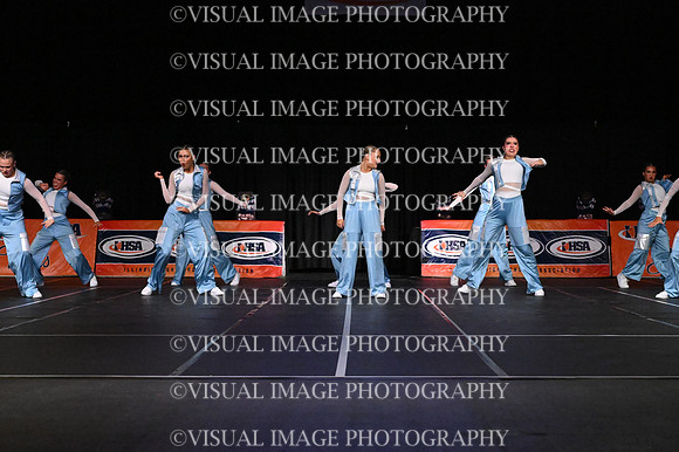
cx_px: 340
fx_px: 1602
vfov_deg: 16.1
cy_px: 226
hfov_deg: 23.9
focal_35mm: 85
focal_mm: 57
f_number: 4
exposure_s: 1/1000
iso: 10000
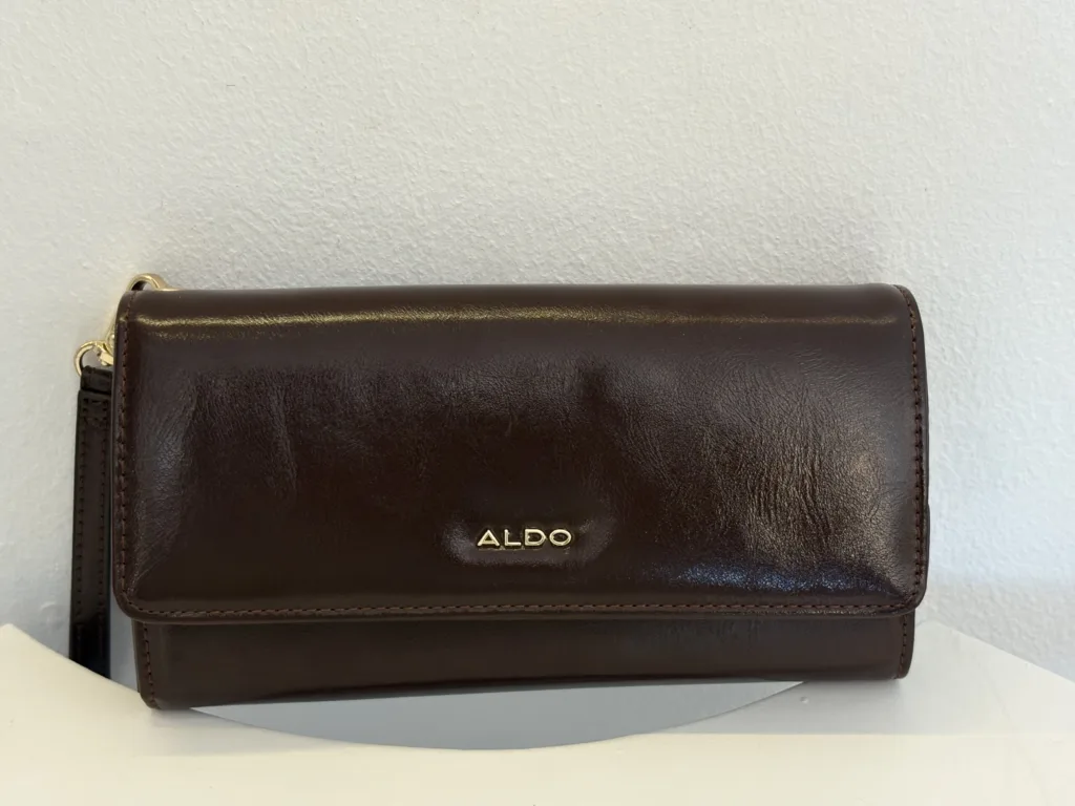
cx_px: 538
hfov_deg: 36.8
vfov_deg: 28.0
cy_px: 403
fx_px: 1615
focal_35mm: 52
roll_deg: +0.0
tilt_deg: -27.7
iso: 64
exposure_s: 1/100
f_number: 1.6
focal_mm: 5.96
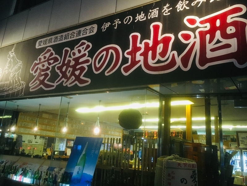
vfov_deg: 48.2
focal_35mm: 29
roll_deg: -3.6
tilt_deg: +16.5
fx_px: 207
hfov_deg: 61.7
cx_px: 124
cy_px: 93
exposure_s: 1/30
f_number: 2.2
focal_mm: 4.15
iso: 160
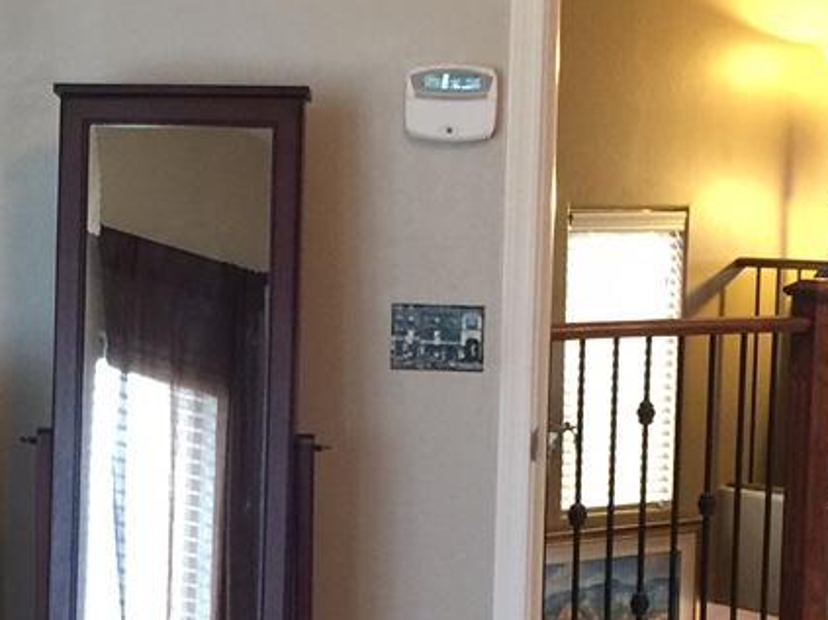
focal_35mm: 112
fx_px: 2678
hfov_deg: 17.5
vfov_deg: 13.1
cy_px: 585
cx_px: 215
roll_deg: -1.8
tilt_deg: -8.8
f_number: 2.2
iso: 80
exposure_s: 1/4
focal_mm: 4.15
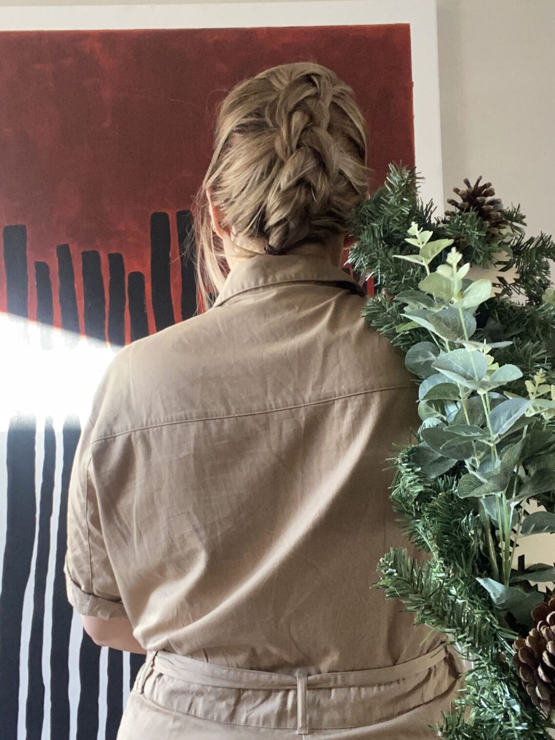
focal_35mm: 38
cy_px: 367
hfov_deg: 37.7
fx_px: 812
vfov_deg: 49.0
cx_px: 266
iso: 250
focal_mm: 2.71
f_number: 2.2
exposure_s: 1/60
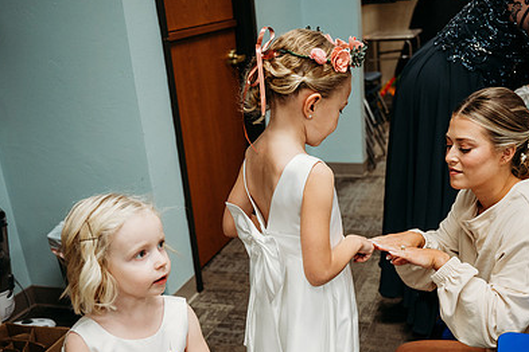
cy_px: 240
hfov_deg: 43.4
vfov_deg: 29.6
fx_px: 661
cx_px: 320
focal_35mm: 45
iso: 2000
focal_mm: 30.5
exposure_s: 1/320
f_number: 2.8
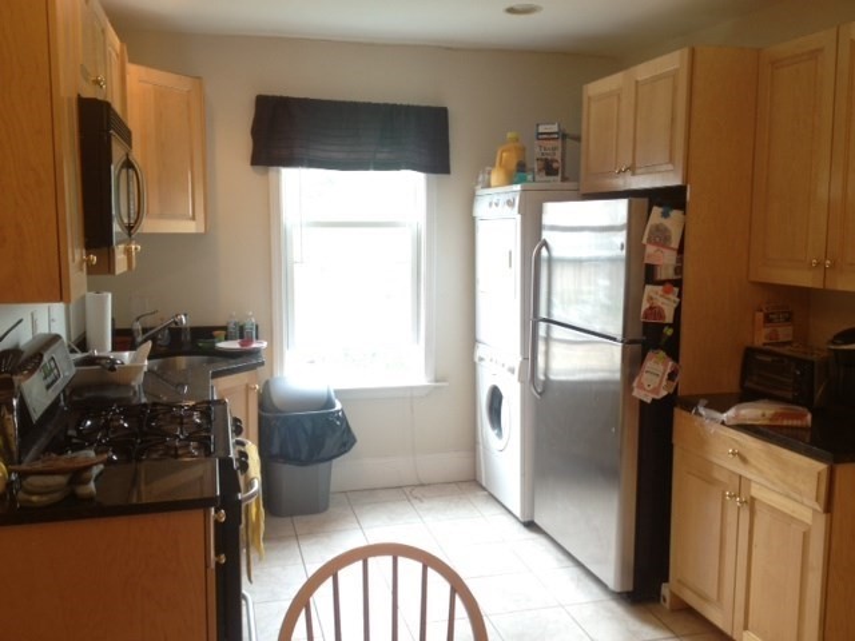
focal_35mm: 35
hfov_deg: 52.6
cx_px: 428
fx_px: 864
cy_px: 320
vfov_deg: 40.7
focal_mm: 4.28
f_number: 2.4
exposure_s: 1/20
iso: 50
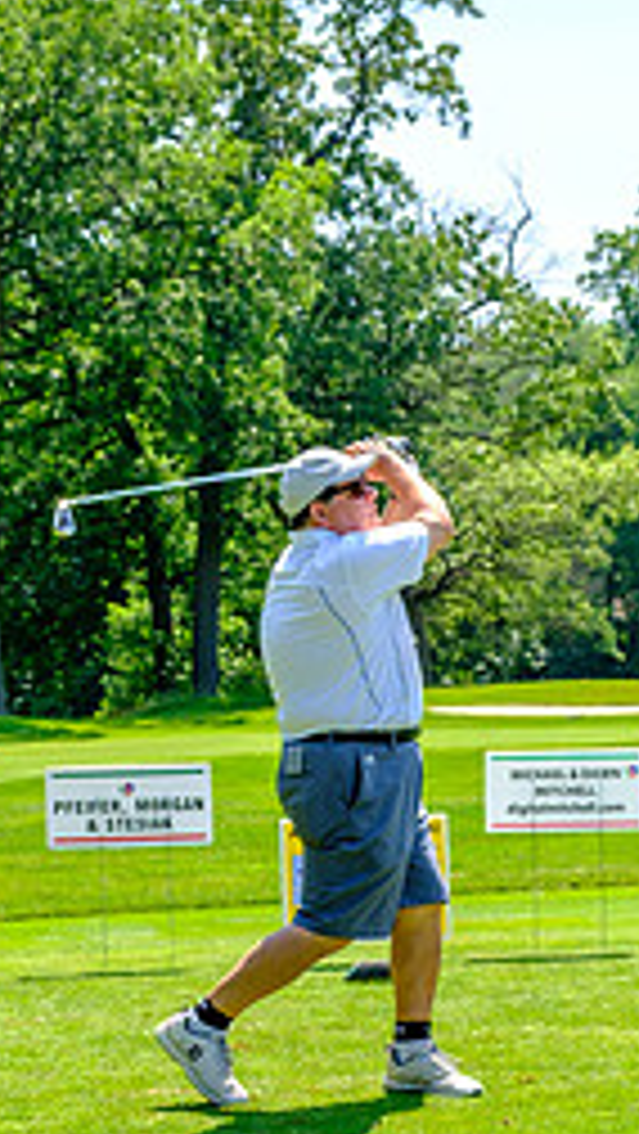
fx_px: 3038
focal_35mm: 101
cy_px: 693
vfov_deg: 21.1
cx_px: 464
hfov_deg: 12.0
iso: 200
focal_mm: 35.8
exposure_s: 1/320
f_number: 5.6
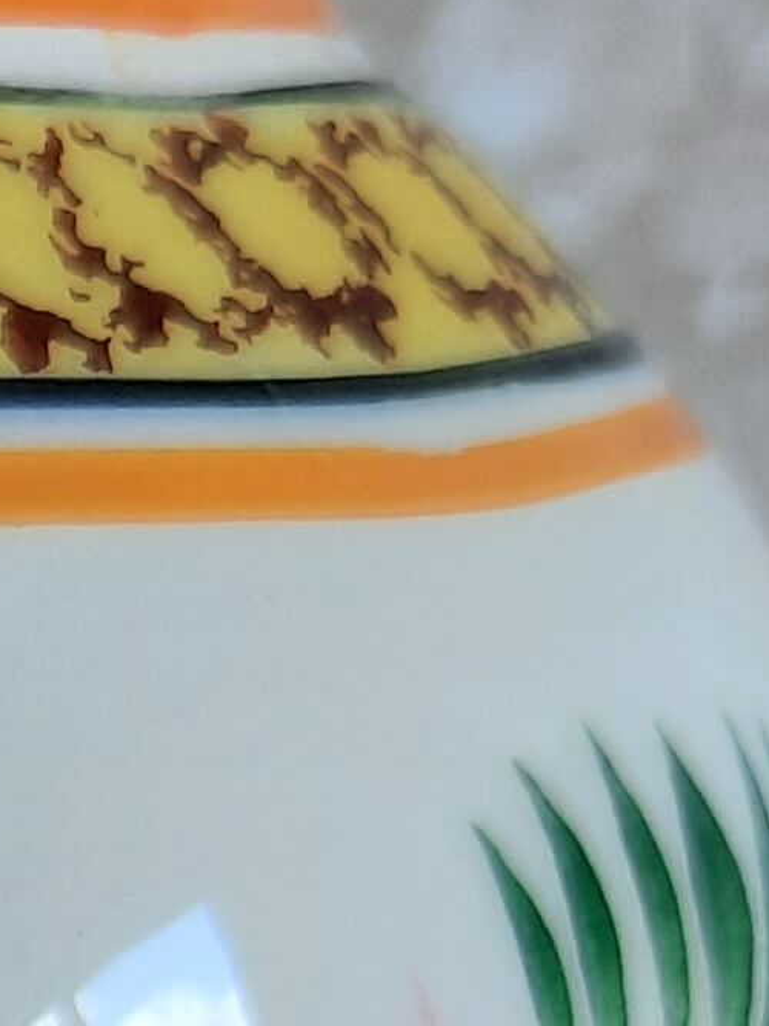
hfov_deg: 9.4
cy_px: 1641
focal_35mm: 150
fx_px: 4444
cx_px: -646
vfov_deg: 12.4
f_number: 2
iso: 50
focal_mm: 4.6
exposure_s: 1/50
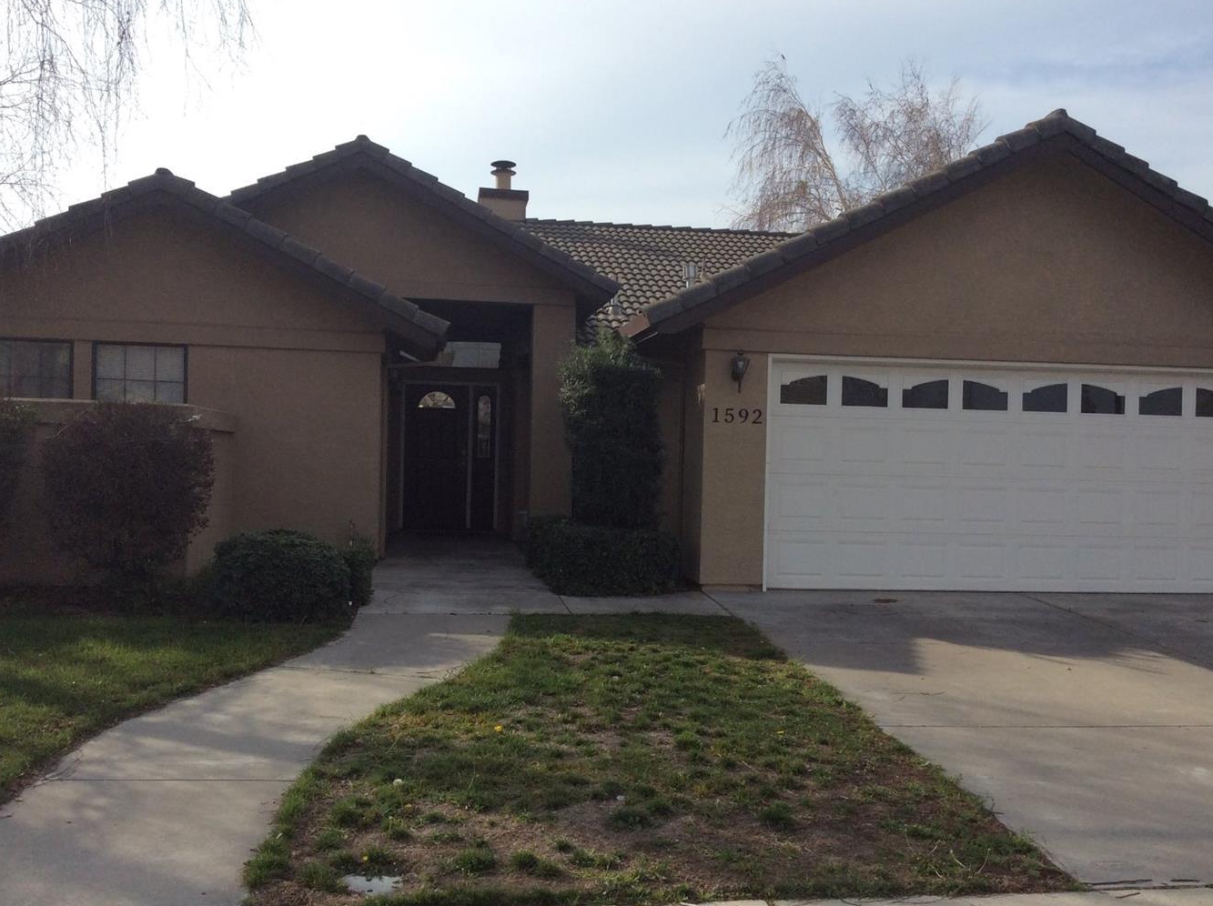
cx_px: 626
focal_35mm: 36
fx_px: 1260
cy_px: 485
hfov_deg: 51.4
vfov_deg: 39.5
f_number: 2.4
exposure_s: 1/1506
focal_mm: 3.3
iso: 32
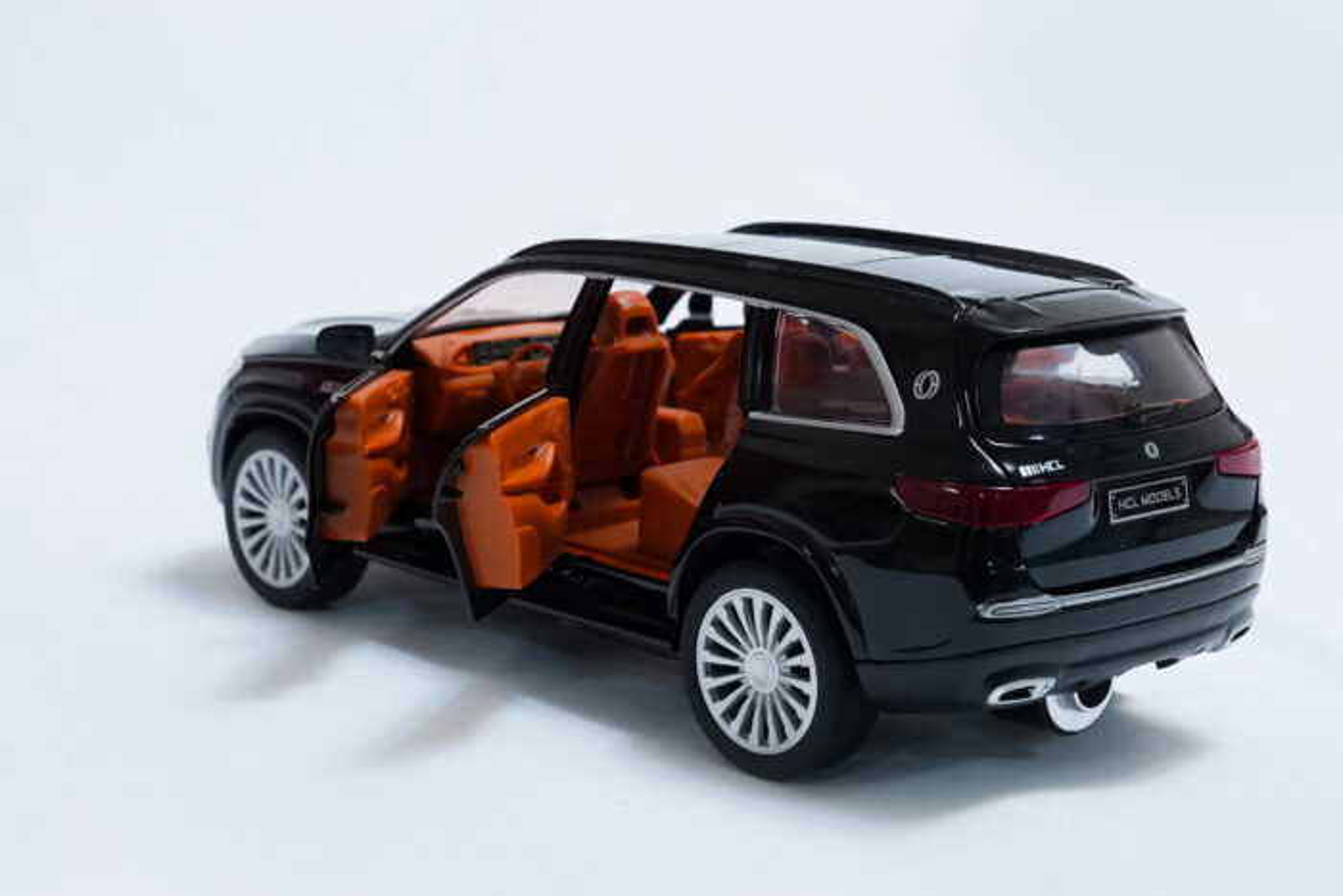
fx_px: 2724
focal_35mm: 73
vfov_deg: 18.7
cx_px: 672
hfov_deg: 27.7
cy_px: 448
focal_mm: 49
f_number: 11
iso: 3200
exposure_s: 1/125
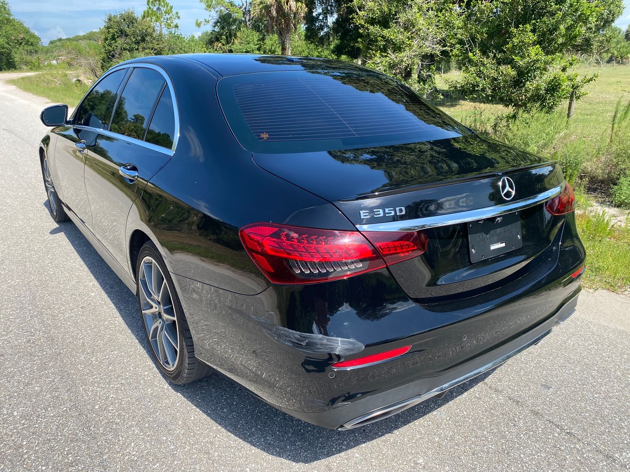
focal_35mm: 26
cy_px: 236
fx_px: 473
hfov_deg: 67.3
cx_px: 315
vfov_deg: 53.1
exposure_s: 1/1522
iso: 32
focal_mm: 4.25
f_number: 1.8
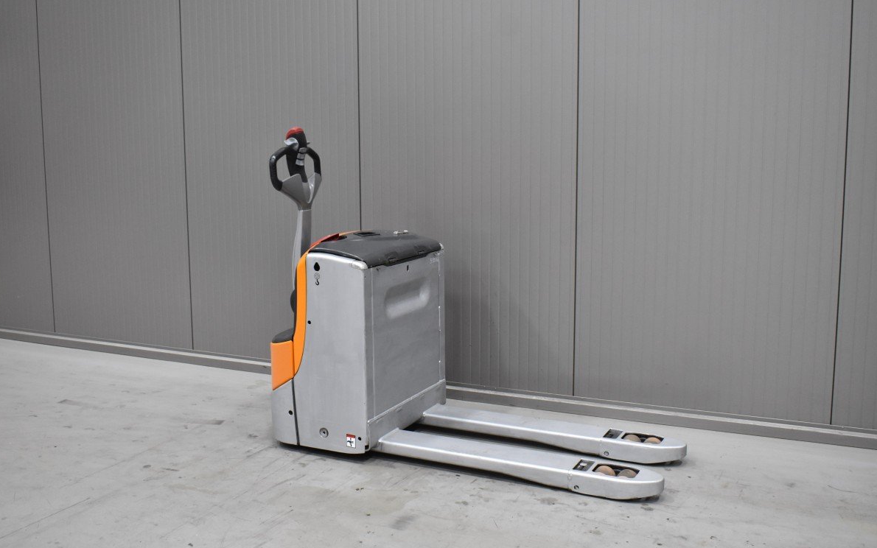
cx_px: 437
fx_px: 884
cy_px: 270
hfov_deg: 52.7
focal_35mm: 37
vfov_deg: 34.4
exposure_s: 1/60
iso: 1600
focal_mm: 24
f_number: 4.5
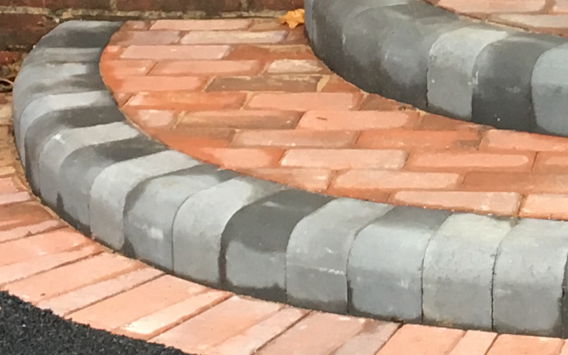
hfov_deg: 13.8
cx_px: 651
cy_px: -44
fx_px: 2291
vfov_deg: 8.8
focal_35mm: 148
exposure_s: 1/33
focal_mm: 4.15
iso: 64
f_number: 2.2
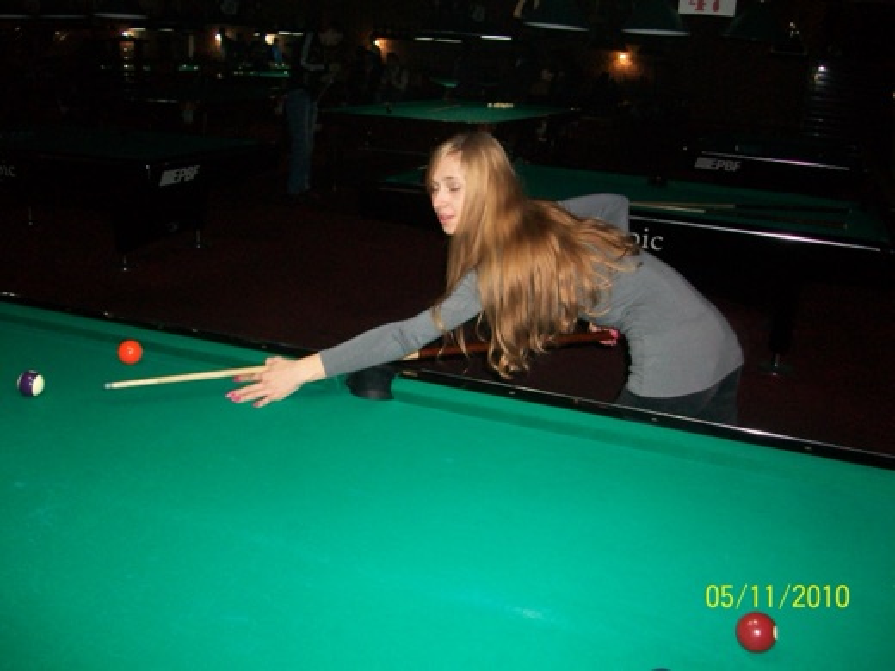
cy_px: 336
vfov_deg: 41.8
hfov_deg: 54.0
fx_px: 879
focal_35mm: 34
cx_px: 448
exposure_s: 1/60
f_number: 2.8
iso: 160
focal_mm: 5.7
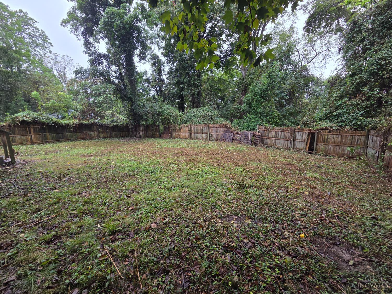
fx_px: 147
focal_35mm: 13
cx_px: 196
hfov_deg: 106.2
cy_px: 147
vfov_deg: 89.9
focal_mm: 2.2
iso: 50
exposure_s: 1/120
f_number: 2.2
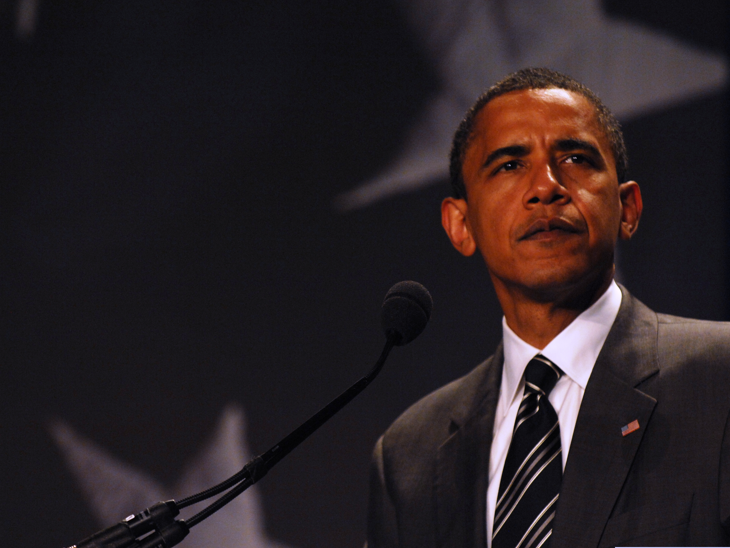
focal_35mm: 326
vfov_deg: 4.6
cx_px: 331
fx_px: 6874
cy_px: 274
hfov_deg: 6.1
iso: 500
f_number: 4
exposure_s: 1/100
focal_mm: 200
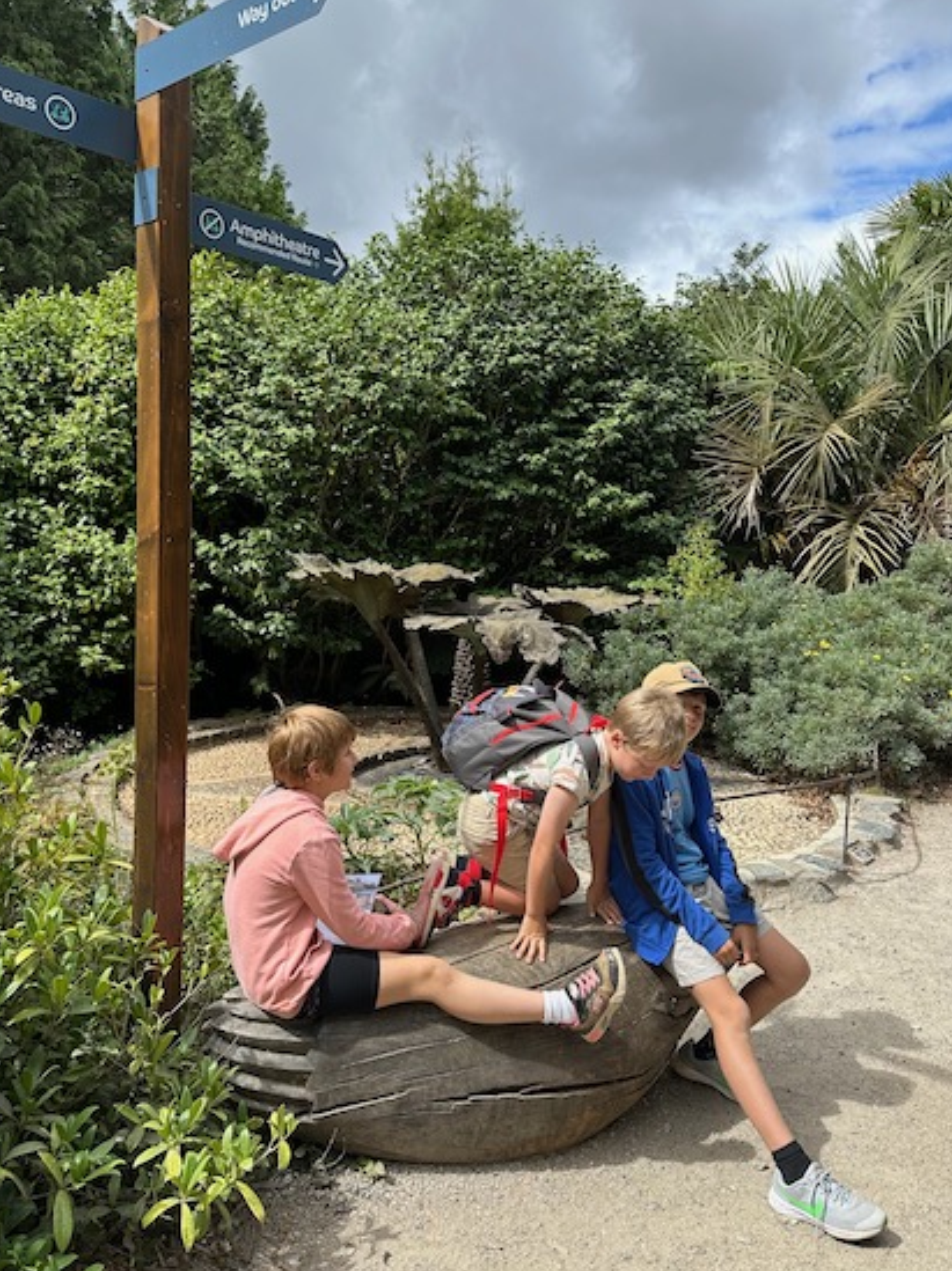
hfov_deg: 49.7
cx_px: 447
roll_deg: -3.5
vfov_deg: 63.4
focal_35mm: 28
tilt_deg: -1.1
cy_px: 581
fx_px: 1028
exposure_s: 1/2469
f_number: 1.78
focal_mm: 6.86
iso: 80
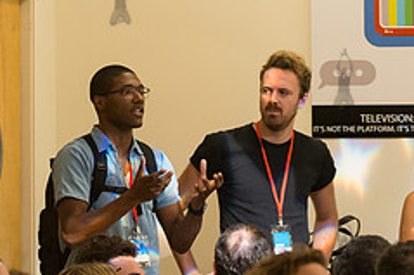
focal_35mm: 255
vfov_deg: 5.4
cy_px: 162
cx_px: 120
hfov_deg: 8.1
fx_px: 2930
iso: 3200
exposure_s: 1/100
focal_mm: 105
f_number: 4
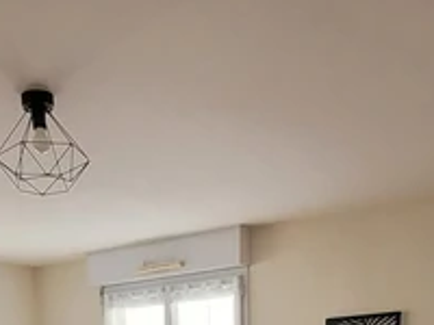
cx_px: 161
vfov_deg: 20.9
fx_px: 652
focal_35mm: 52
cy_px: 559
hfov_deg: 36.6
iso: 125
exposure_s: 1/50
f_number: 2.2
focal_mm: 1.74
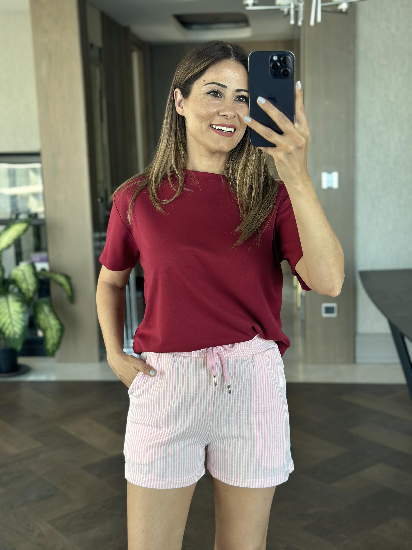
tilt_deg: -18.7
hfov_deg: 30.3
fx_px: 762
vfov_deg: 39.7
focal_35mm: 48
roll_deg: +2.3
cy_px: 275
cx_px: 206
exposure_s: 1/70
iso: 125
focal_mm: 6.86
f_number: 1.78
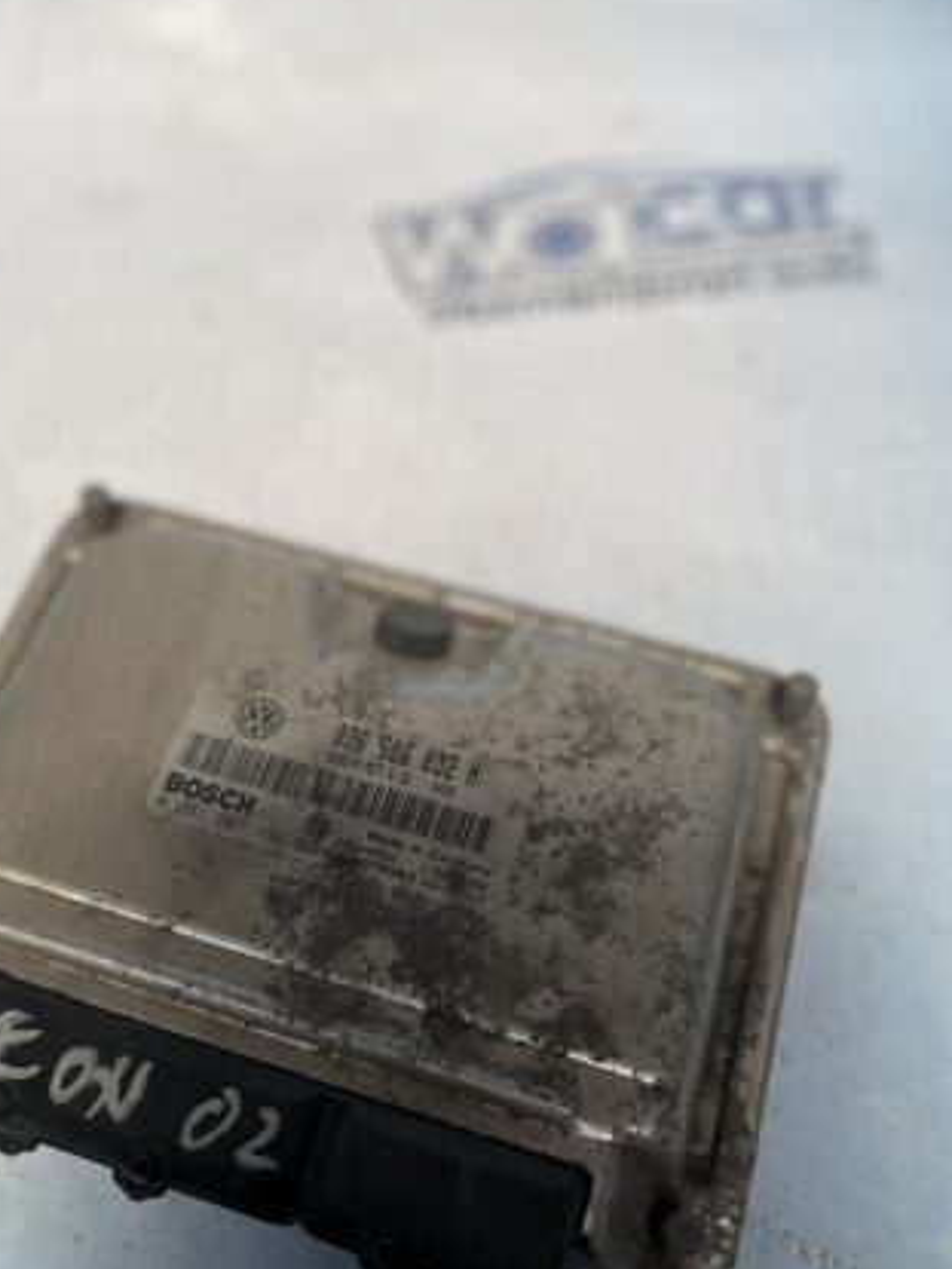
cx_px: 364
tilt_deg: -62.7
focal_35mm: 36
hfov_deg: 39.5
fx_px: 1319
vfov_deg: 51.1
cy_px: 734
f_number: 1.6
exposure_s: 1/121
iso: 80
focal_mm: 5.1
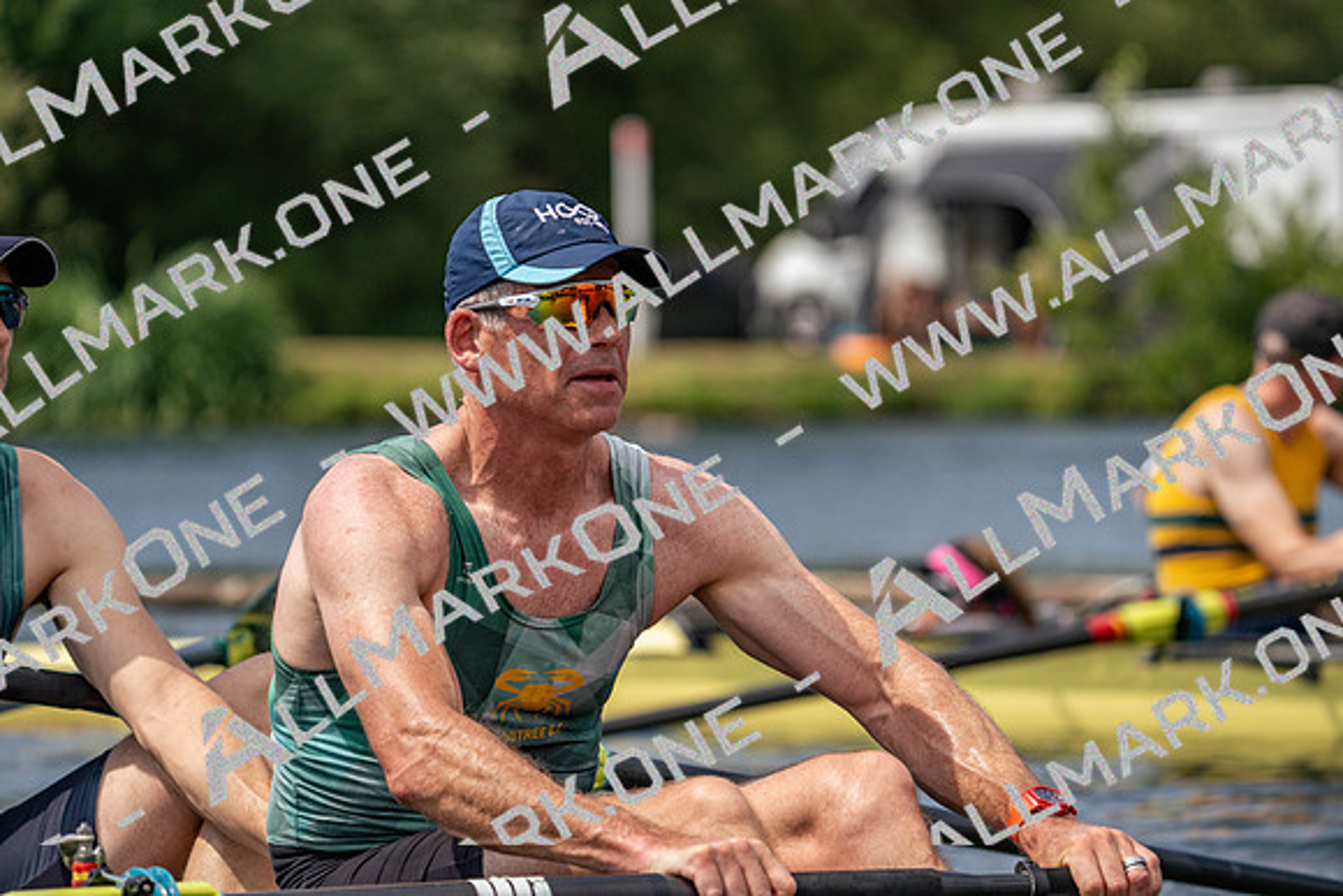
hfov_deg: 7.8
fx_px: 9851
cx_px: 672
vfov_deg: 5.2
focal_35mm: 264
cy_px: 448
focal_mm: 264
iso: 250
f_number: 5.6
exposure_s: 1/1600
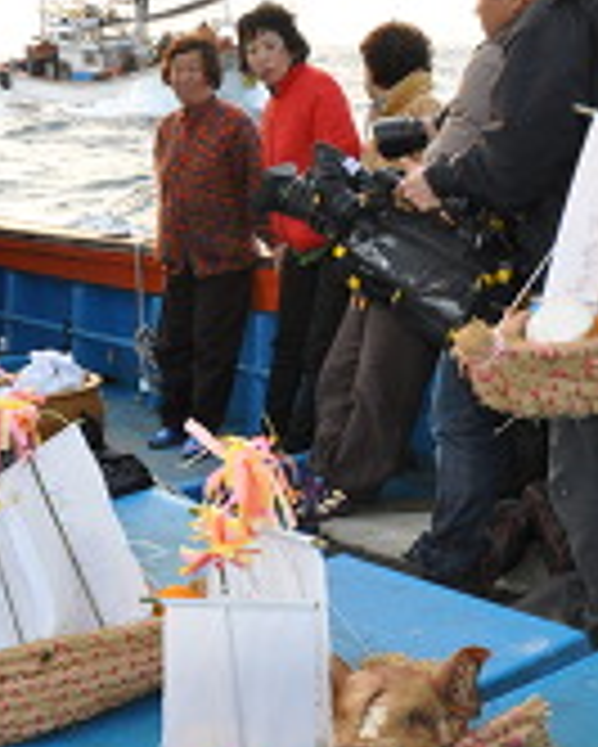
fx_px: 1348
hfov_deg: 25.0
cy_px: 331
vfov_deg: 30.9
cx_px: 315
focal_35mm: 61
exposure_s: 1/200
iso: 400
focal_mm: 18
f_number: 4
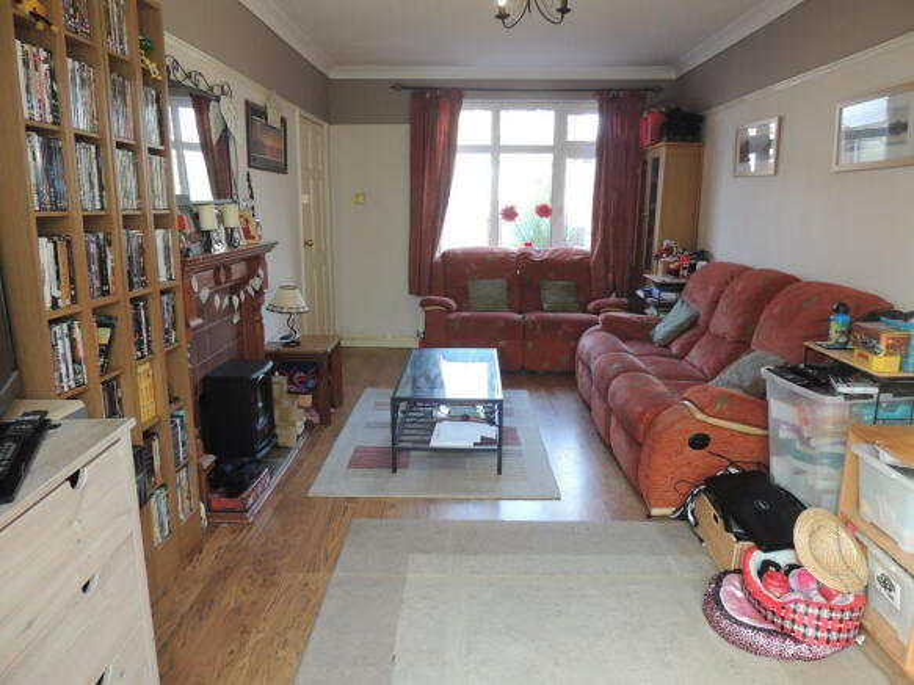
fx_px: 634
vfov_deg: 56.8
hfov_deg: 71.6
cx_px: 457
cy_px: 342
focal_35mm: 24
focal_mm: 4.3
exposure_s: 1/30
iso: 250
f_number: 3
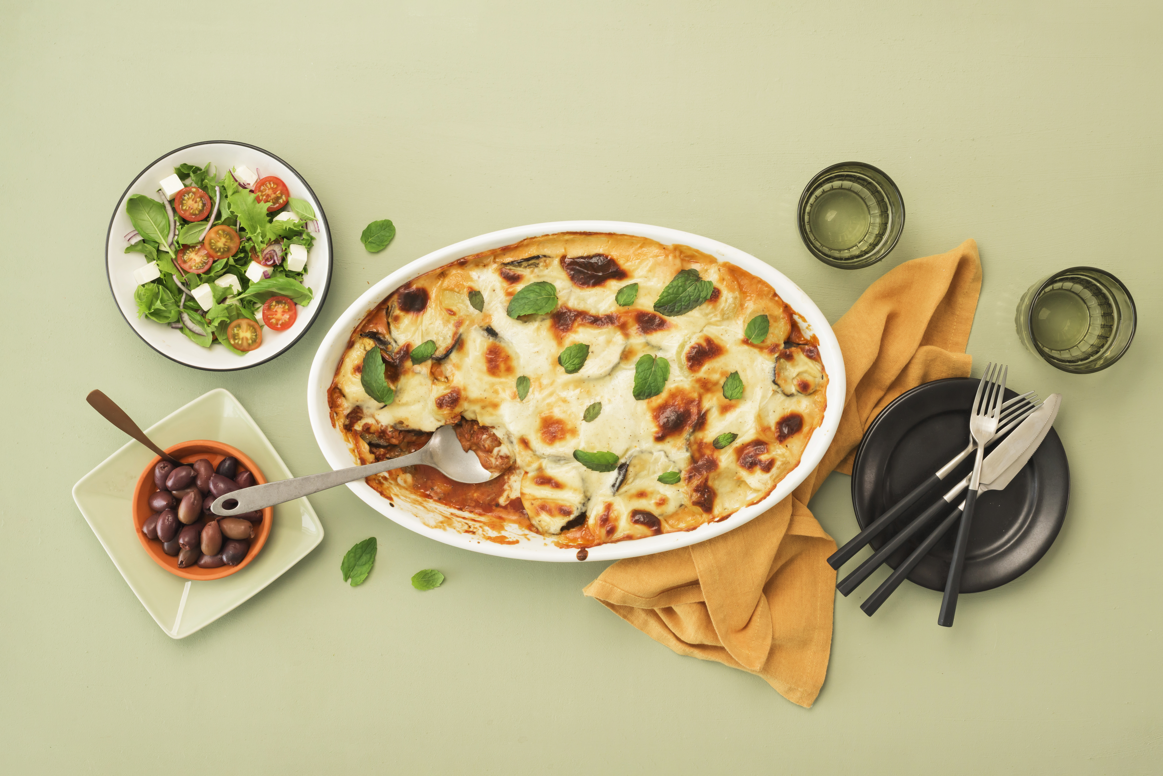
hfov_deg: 39.6
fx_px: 1615
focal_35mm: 50
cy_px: 388
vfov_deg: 27.0
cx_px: 582
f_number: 16
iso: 320
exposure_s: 1/3
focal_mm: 50
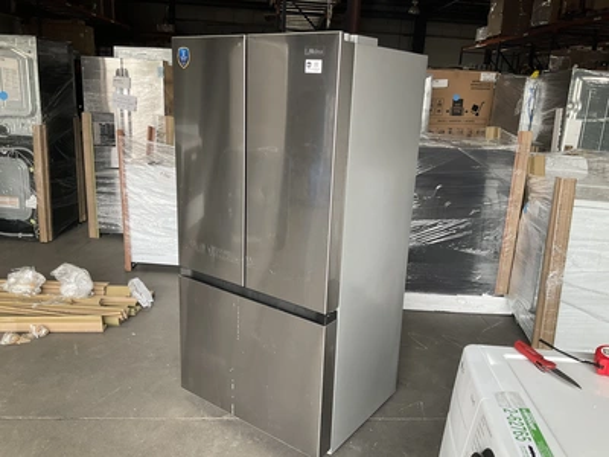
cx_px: 304
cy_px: 228
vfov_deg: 48.2
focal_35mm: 29
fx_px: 510
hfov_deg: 61.7
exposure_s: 1/122
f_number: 1.8
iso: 40
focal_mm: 3
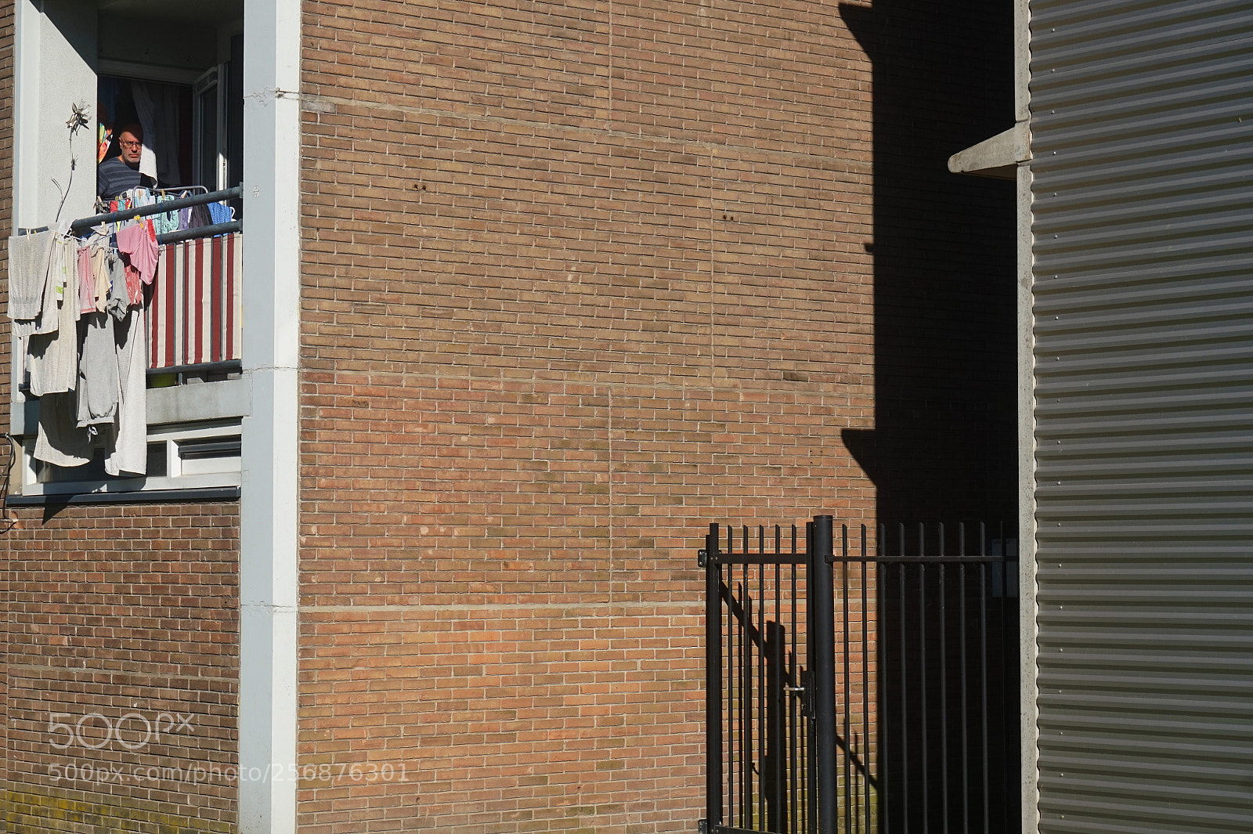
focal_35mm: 75
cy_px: 417
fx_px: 2609
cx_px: 626
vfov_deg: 18.2
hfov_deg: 27.0
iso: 100
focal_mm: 50
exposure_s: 1/250
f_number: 9
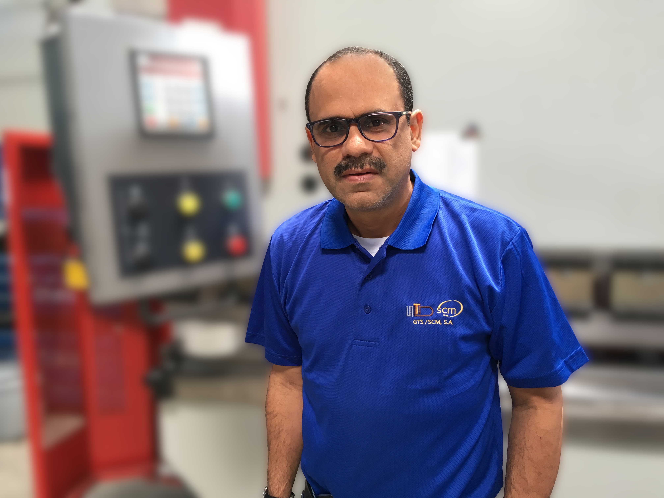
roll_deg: +1.2
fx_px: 556
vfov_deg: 48.2
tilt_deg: -10.3
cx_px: 332
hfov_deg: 61.7
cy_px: 249
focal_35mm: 29
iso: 64
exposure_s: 1/33
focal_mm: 4.15
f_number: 2.2
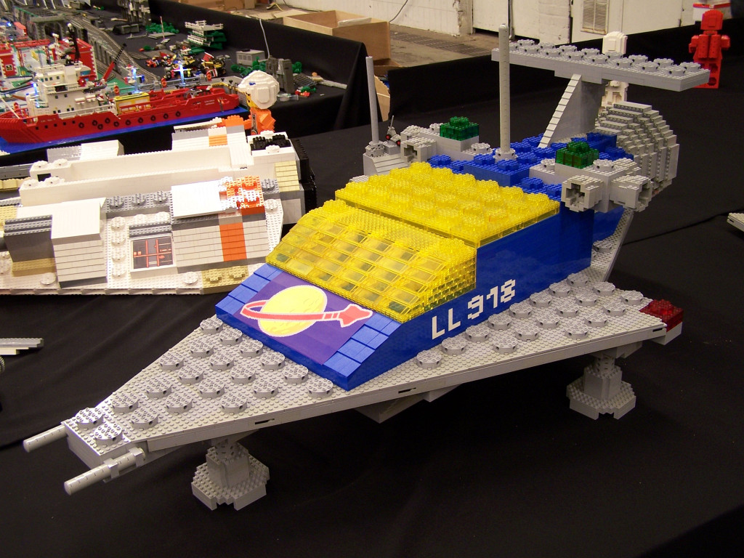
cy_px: 279
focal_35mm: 38
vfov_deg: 37.7
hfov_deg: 49.0
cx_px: 372
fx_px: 817
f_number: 2.8
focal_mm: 6.3
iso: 80
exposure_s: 1/3
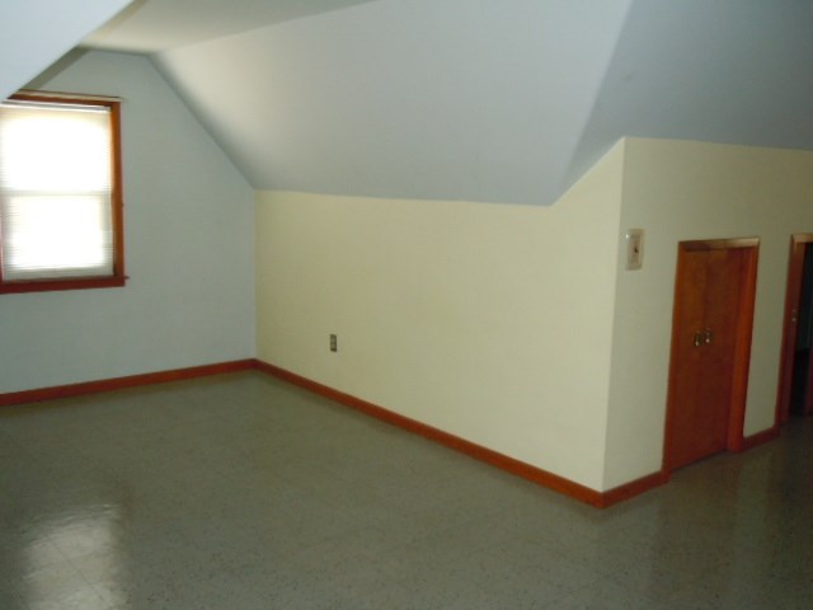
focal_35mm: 34
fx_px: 799
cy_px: 305
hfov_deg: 54.0
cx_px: 406
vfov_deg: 41.8
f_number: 3.6
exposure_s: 1/30
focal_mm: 6.2
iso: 400
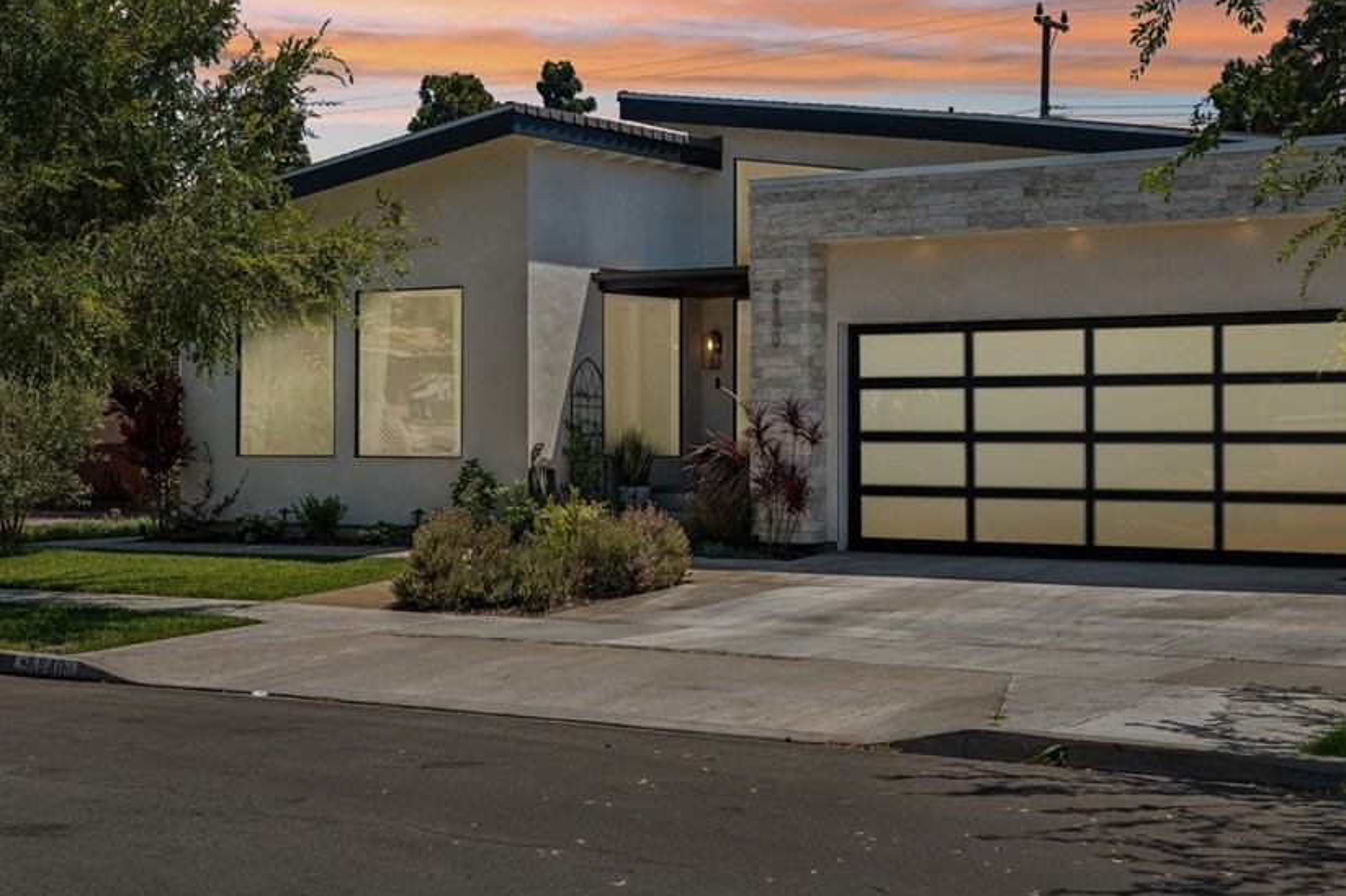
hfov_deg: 35.6
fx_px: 2093
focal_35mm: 56
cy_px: 384
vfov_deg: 24.2
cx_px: 707
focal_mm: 45
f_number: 8
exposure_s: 1/400
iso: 100
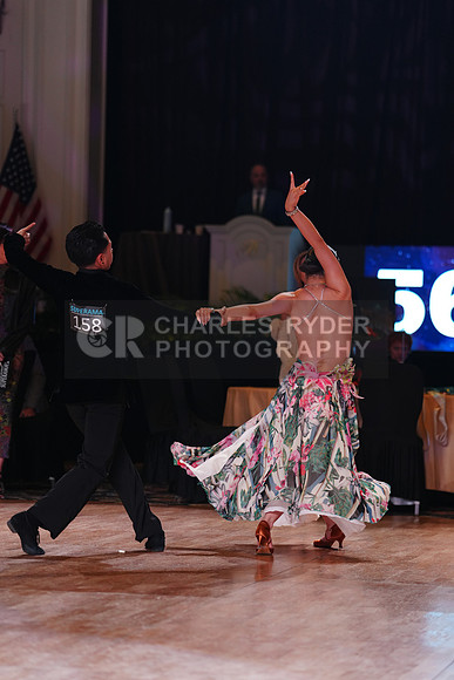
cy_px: 340
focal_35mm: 130
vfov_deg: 15.8
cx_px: 227
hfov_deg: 10.6
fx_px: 2458
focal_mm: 130
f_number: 2.8
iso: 1000
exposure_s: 1/400
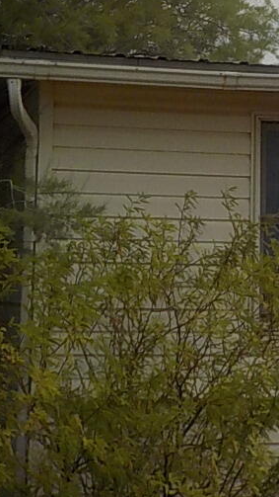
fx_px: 1368
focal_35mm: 104
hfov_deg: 11.6
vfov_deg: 20.4
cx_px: 247
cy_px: 136
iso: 125
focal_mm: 4.1
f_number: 3.3
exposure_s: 1/2000
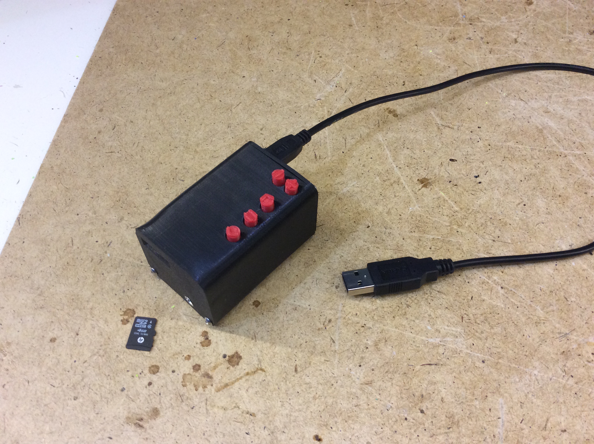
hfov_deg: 56.9
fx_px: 548
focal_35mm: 32
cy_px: 222
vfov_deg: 44.1
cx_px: 297
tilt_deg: -54.7
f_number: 2.4
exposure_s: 1/24
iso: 100
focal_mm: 3.3
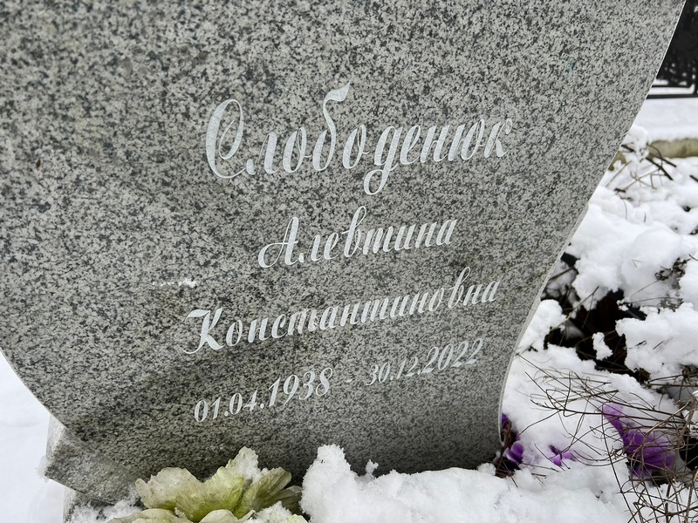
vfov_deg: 53.1
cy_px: 262
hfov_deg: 67.3
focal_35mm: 26
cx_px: 349
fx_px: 524
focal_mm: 5.7
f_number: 1.5
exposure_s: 1/289
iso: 40
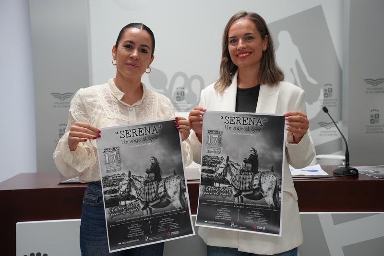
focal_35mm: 51
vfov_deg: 26.5
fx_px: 544
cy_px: 128
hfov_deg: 38.9
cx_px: 192
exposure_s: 1/160
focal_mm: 51
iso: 1250
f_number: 4
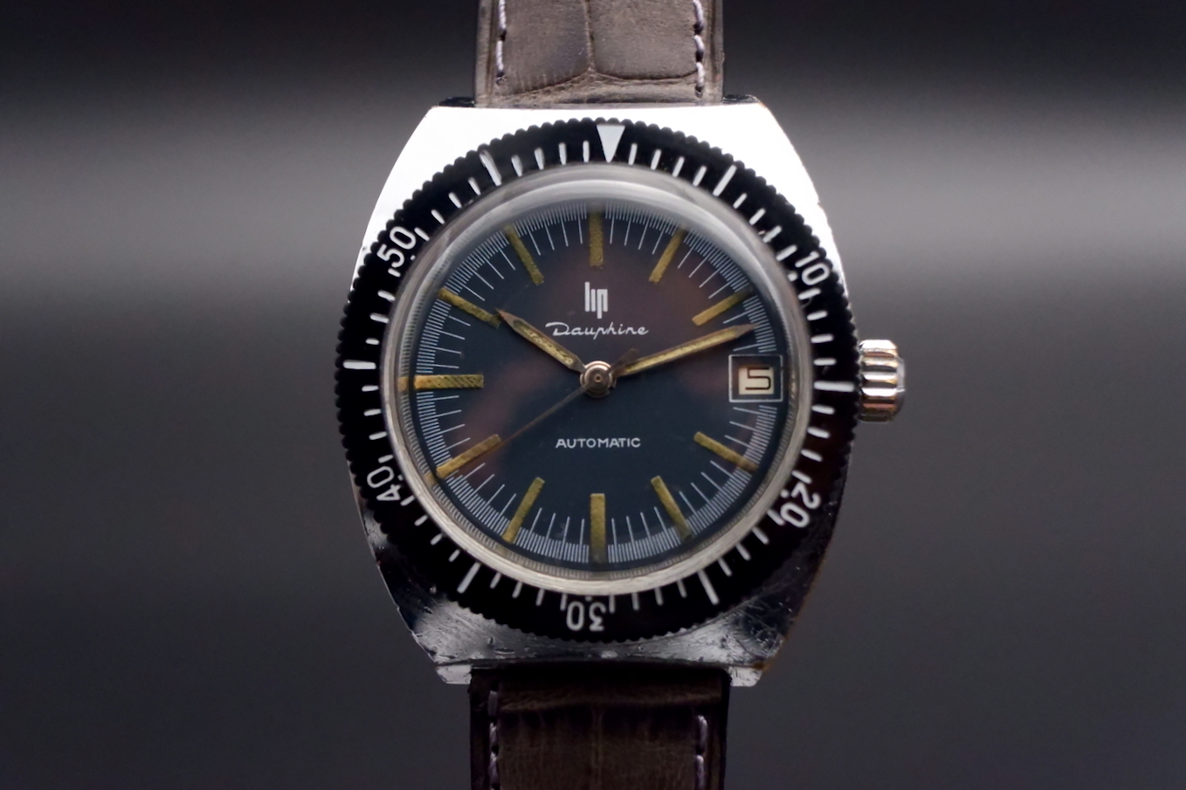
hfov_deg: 30.5
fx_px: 2174
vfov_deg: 20.6
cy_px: 395
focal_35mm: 66
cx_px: 593
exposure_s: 1/4000
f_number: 4.5
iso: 6400
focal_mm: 44.4
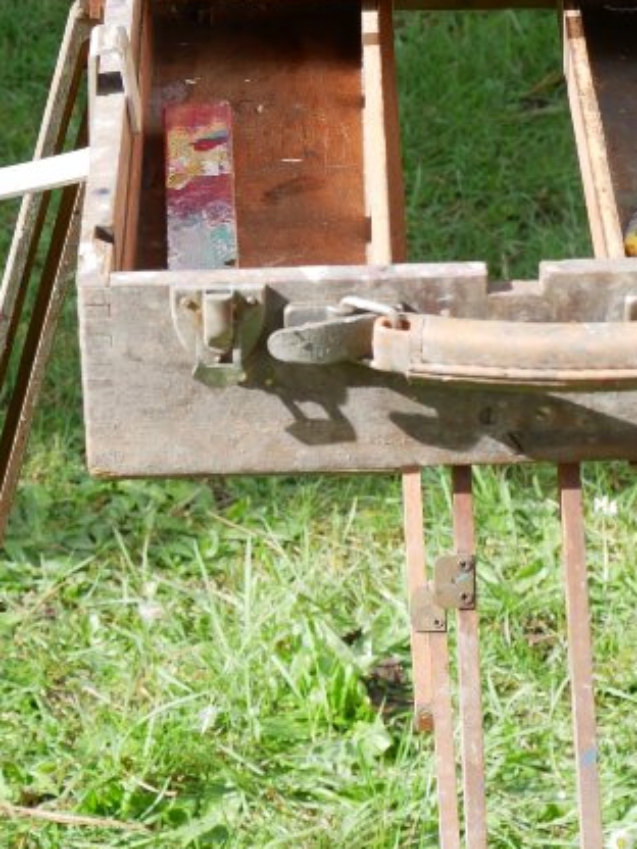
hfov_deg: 8.6
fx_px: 4245
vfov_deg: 11.4
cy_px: 76
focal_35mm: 173
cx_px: 428
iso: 200
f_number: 5.6
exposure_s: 1/250
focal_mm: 30
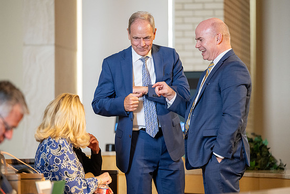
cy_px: 95
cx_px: 148
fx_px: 1683
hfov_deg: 9.8
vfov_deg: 6.6
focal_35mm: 209
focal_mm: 200
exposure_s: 1/200
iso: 2500
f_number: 2.8
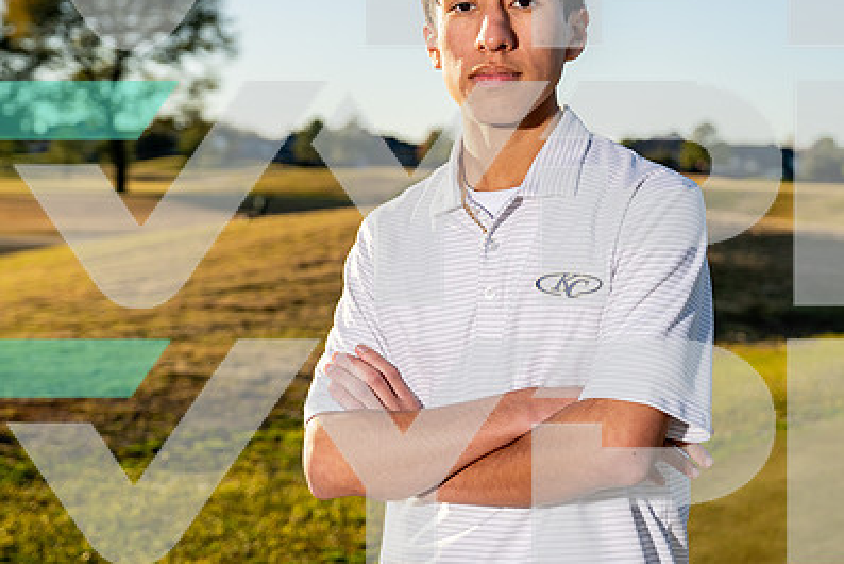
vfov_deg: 18.6
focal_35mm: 73
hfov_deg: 27.6
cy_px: 195
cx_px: 497
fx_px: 1712
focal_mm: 50
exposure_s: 1/1250
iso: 100
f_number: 4
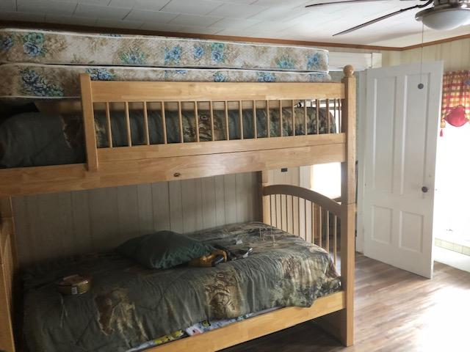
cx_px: 235
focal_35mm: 28
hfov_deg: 63.4
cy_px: 176
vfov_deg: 49.7
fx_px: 380
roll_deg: +2.0
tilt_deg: -7.2
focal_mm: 3.99
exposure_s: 1/15
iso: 50
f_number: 1.8
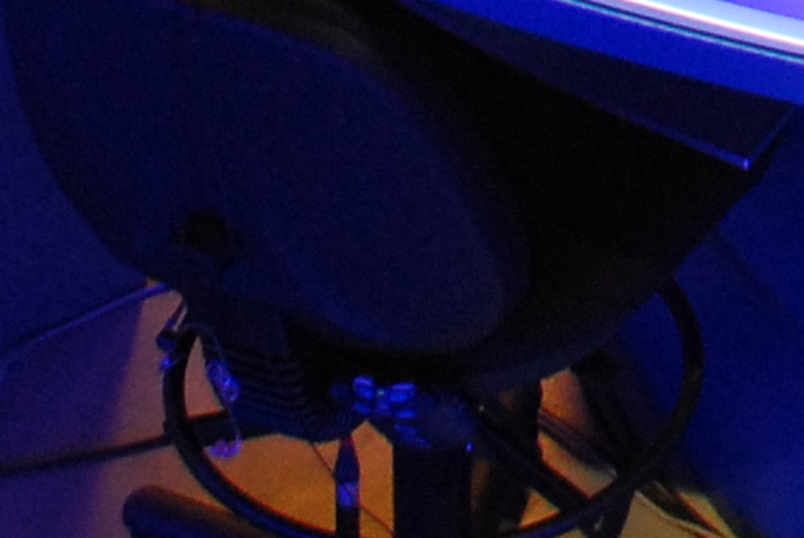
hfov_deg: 7.6
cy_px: -1047
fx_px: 5880
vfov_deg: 5.0
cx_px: 1409
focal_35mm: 263
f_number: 4
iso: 450
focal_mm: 26
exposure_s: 1/30
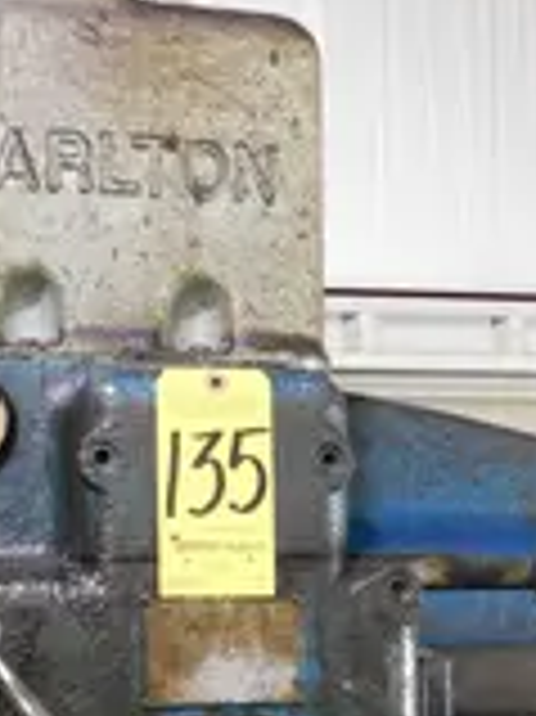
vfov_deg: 31.9
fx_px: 1199
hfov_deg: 25.2
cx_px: 266
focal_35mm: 58
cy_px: 626
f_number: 3
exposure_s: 1/8
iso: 450
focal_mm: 4
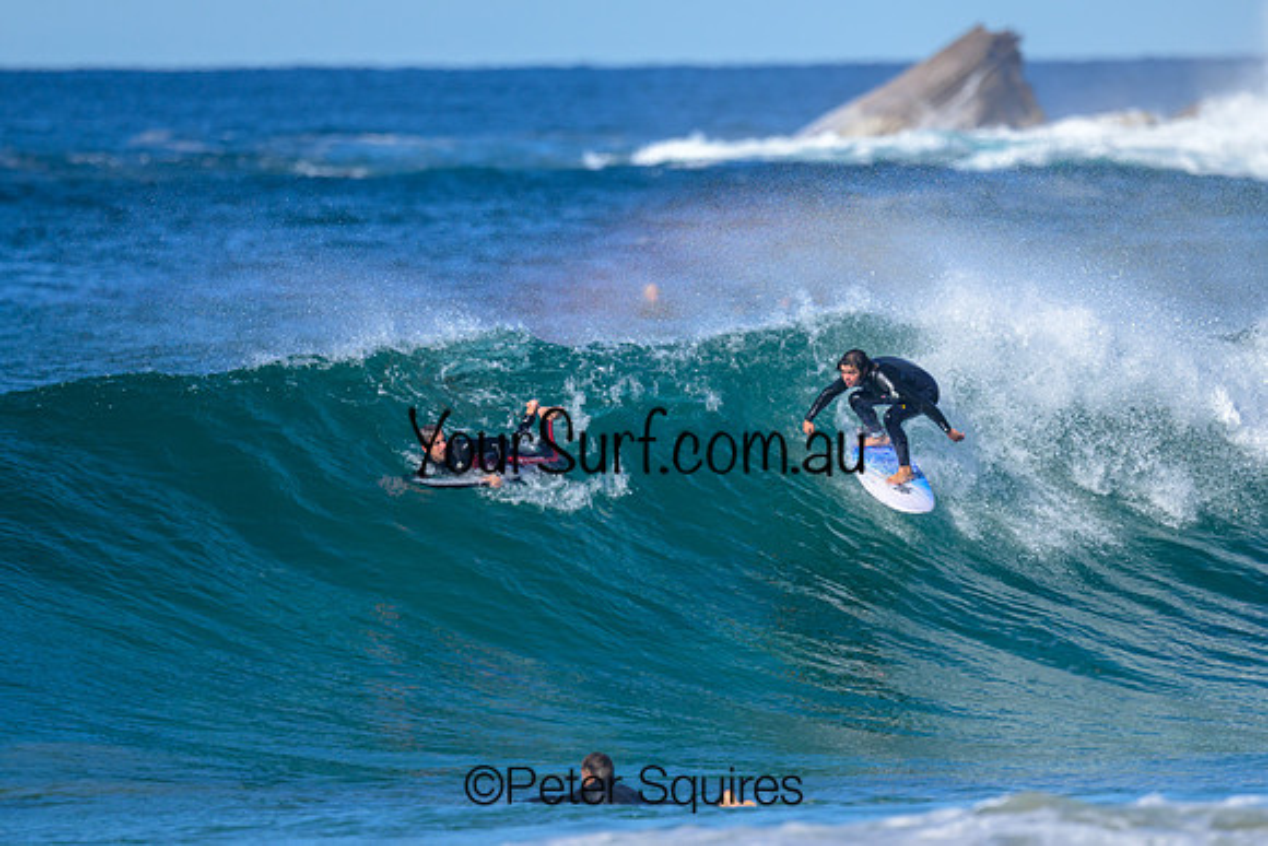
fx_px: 34047
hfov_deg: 2.1
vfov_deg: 1.4
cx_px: 766
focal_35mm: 966
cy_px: 428
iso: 360
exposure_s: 1/2000
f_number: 6.3
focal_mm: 800
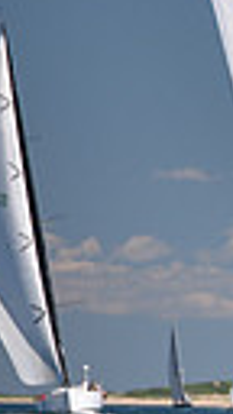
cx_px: 916
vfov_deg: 2.3
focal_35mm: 946
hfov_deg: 1.3
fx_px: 10390
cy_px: 474
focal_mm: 200
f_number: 5
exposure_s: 1/800
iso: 250
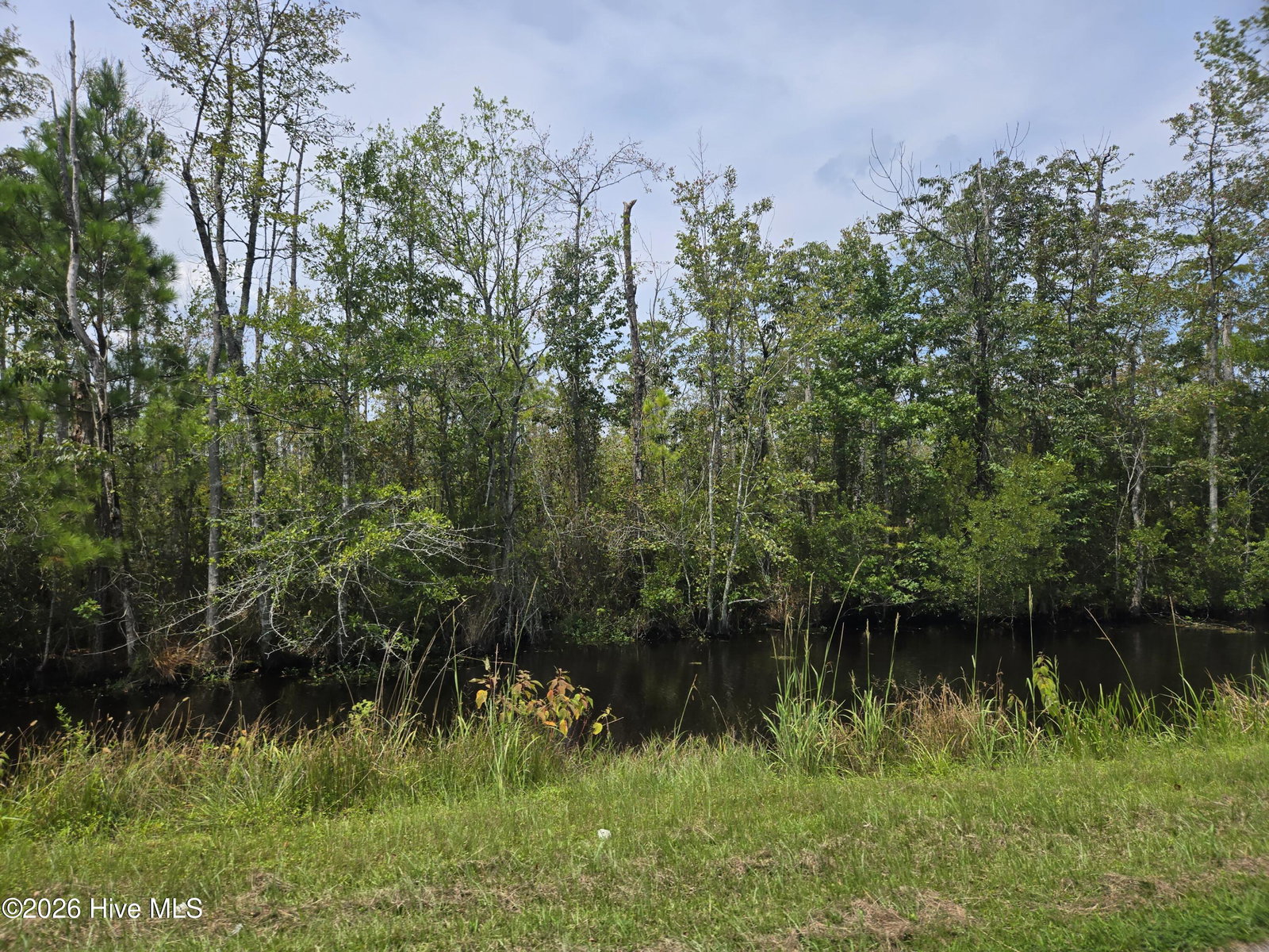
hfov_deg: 73.9
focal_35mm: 23
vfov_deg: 58.9
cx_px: 634
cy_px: 476
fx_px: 843
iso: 25
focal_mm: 5.4
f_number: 1.8
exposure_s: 1/1946
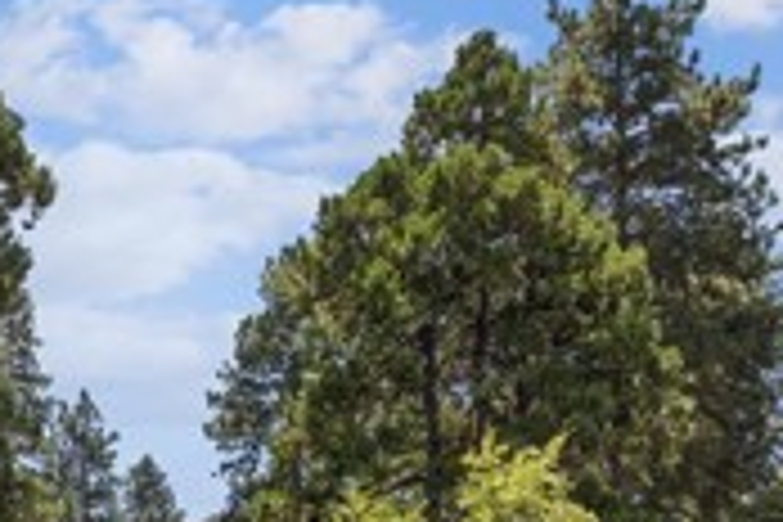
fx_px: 2001
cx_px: -27
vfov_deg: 13.7
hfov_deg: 21.3
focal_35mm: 92
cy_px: 848
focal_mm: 12.3
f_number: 2.8
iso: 100
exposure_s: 1/80
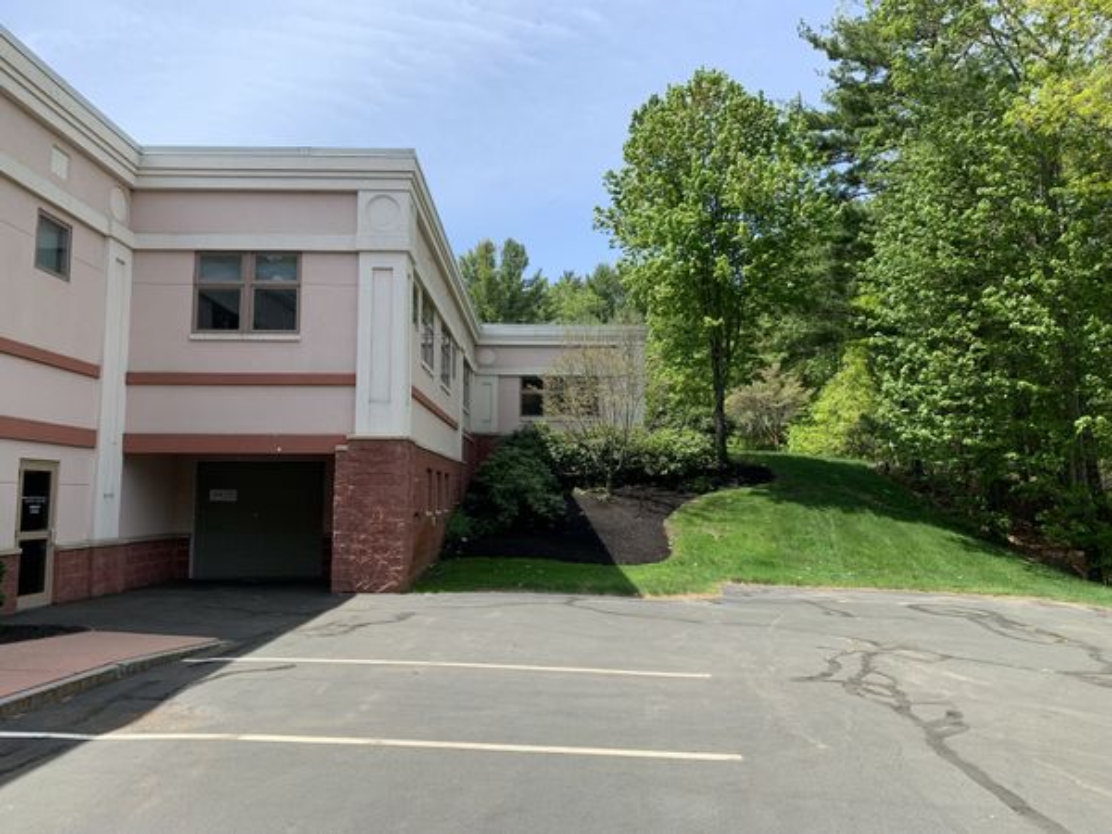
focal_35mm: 26
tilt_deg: +5.1
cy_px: 417
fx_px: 835
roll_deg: -0.2
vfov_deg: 53.1
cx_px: 556
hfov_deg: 67.3
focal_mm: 4.25
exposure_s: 1/1314
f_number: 1.8
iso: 25
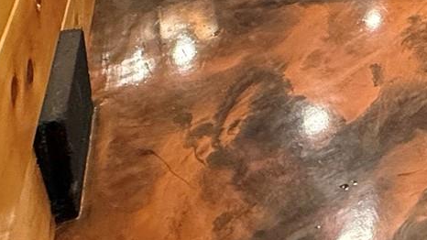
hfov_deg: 26.4
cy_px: -299
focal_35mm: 67
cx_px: 564
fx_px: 759
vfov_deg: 13.9
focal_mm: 2.22
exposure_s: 1/60
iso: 500
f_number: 2.2
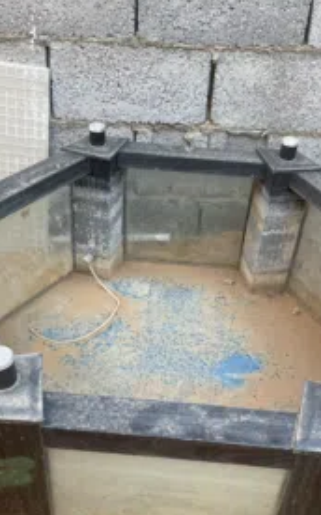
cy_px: 291
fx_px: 561
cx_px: 159
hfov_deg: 31.9
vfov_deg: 49.2
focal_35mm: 40
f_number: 1.6
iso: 40
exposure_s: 1/121
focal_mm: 4.2
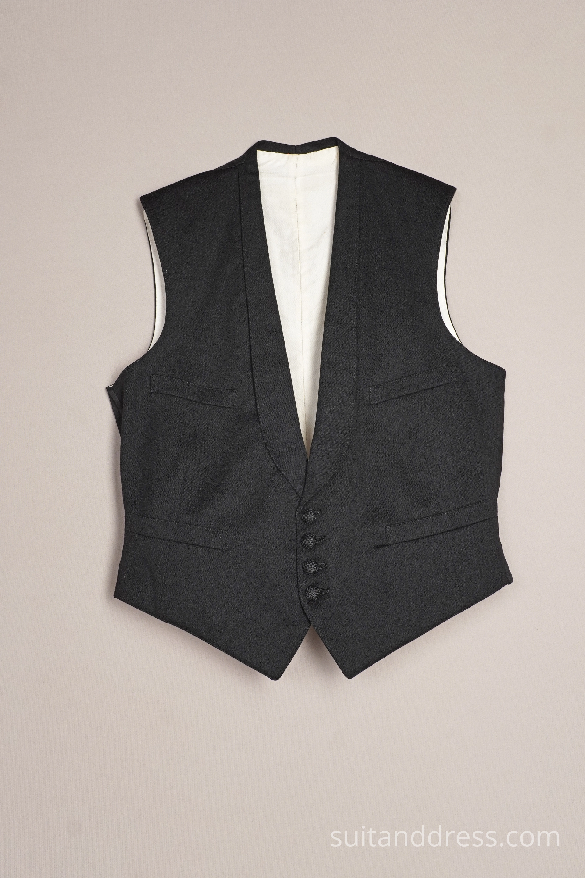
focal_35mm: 48
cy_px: 439
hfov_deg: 28.1
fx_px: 1170
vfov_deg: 41.1
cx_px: 292
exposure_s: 1/20
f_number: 8
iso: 400
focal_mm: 32
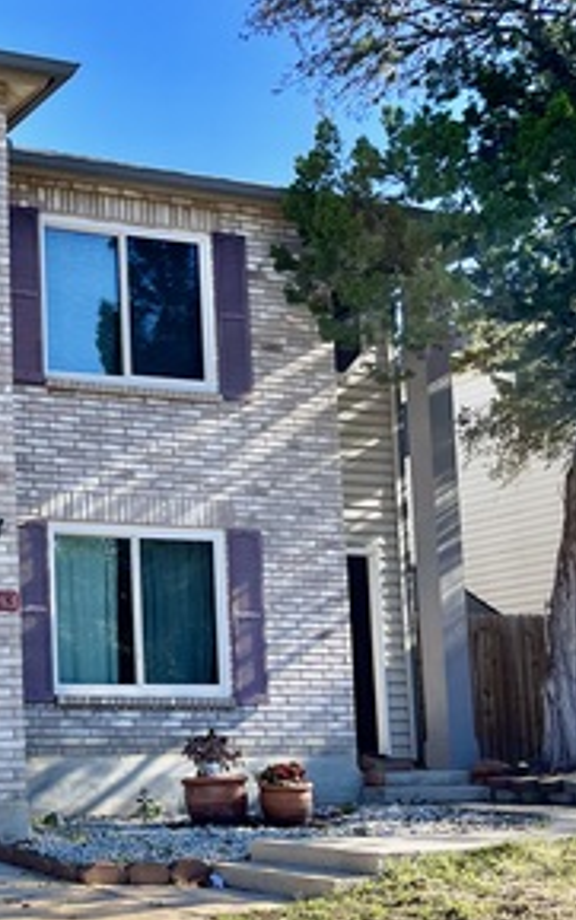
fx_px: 1530
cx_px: -137
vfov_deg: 33.3
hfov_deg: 19.9
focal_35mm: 61
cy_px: 576
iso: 50
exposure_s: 1/1957
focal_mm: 5.1
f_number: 1.6
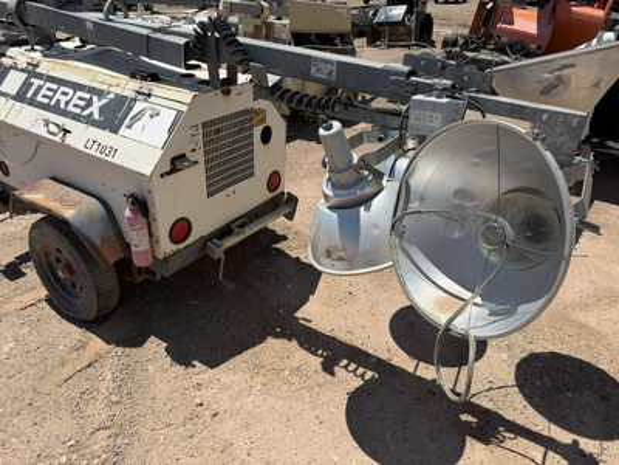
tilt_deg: -29.4
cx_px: 310
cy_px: 232
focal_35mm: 24
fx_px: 429
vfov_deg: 56.8
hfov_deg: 71.6
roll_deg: -1.3
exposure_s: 1/8130
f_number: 1.78
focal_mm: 6.76
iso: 80
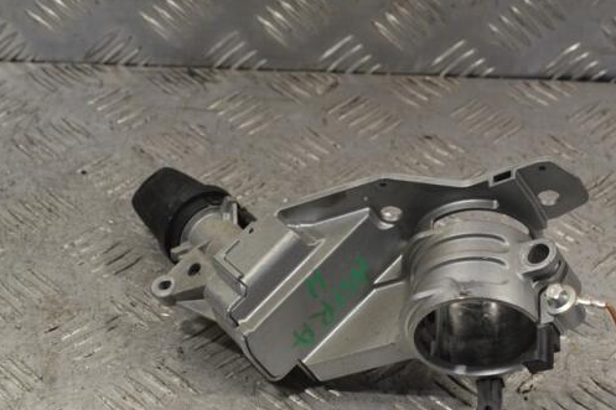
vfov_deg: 13.7
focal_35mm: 100
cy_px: 244
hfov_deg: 20.5
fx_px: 1704
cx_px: 336
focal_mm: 55
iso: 3200
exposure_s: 1/320
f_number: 9
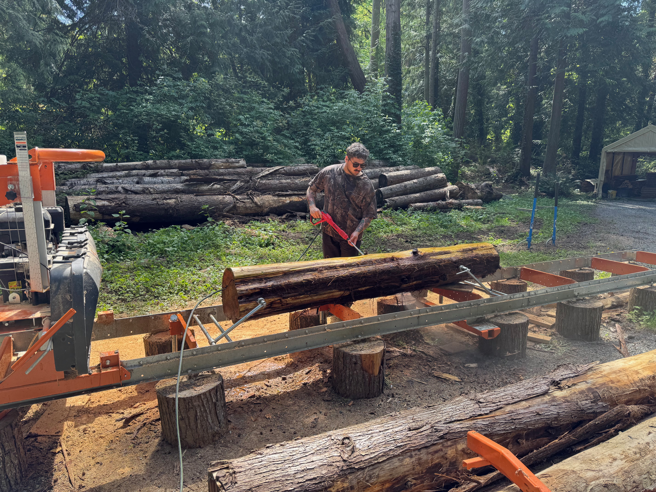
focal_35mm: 24
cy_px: 246
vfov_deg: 56.8
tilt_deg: -10.2
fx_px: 455
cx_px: 328
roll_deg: -0.1
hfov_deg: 71.6
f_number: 1.78
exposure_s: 1/425
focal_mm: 6.76
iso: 80
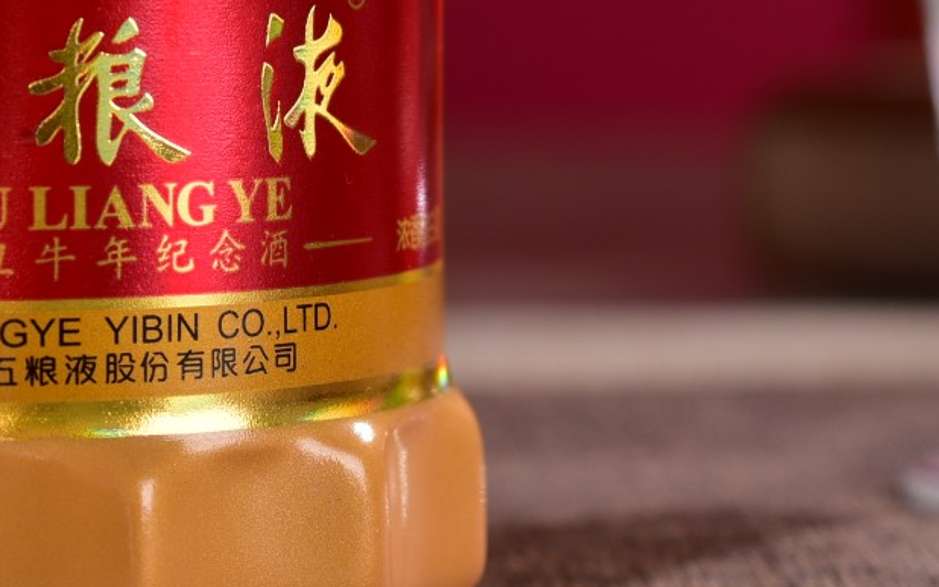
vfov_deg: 4.1
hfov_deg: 6.6
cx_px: 108
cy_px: 155
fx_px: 8111
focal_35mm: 317
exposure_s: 1/125
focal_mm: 120
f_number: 6.3
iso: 100
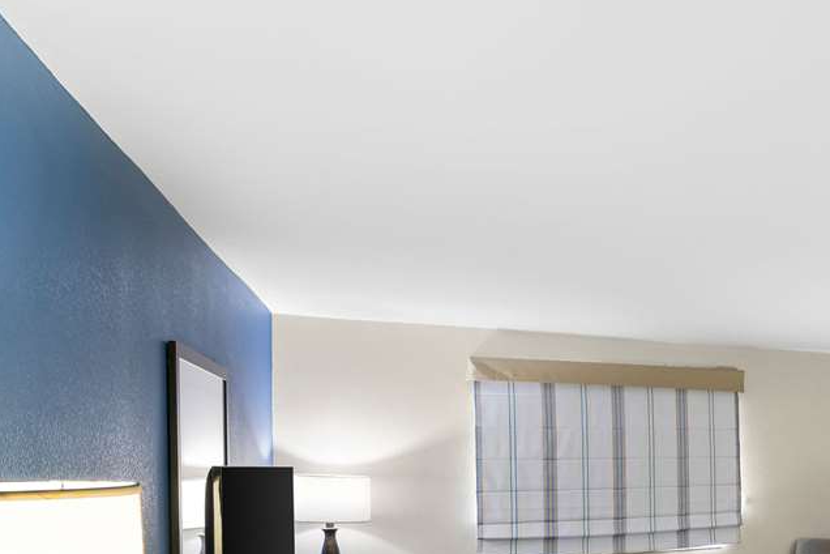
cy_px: 461
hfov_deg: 43.1
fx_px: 761
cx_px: 933
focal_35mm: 33
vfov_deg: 38.1
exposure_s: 1/1.67
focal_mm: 14
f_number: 4
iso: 400
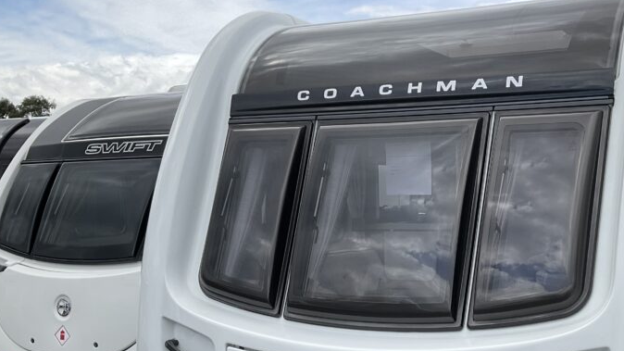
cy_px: 302
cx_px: 446
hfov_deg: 41.9
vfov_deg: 24.3
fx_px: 794
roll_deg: +0.4
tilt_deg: -7.8
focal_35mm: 48
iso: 16
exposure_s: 1/1786
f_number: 1.8
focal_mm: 3
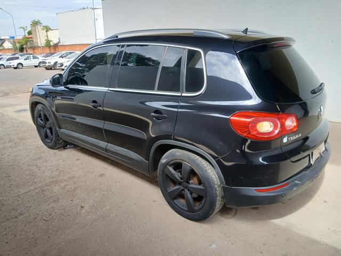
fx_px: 256
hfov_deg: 67.3
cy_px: 128
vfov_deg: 53.1
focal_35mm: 26
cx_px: 170
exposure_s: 1/120
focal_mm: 3.98
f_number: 1.8
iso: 32
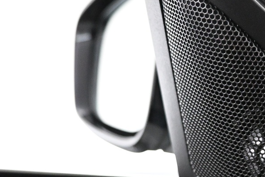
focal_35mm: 66
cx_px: 263
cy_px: 88
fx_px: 486
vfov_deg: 20.6
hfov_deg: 28.7
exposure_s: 1/100
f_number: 3.5
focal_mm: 16
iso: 4000
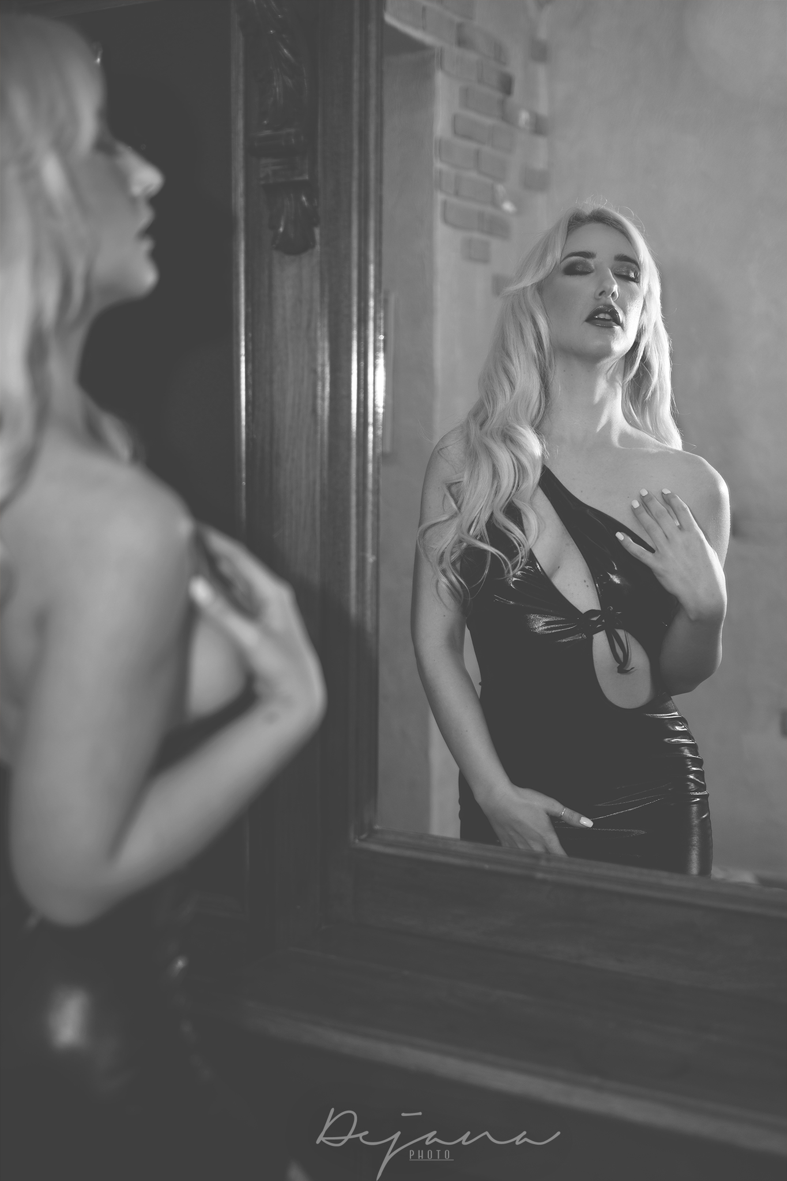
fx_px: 1148
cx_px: 394
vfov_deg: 54.4
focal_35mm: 35
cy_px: 590
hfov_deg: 37.8
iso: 125
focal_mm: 35
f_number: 1.4
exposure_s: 1/60
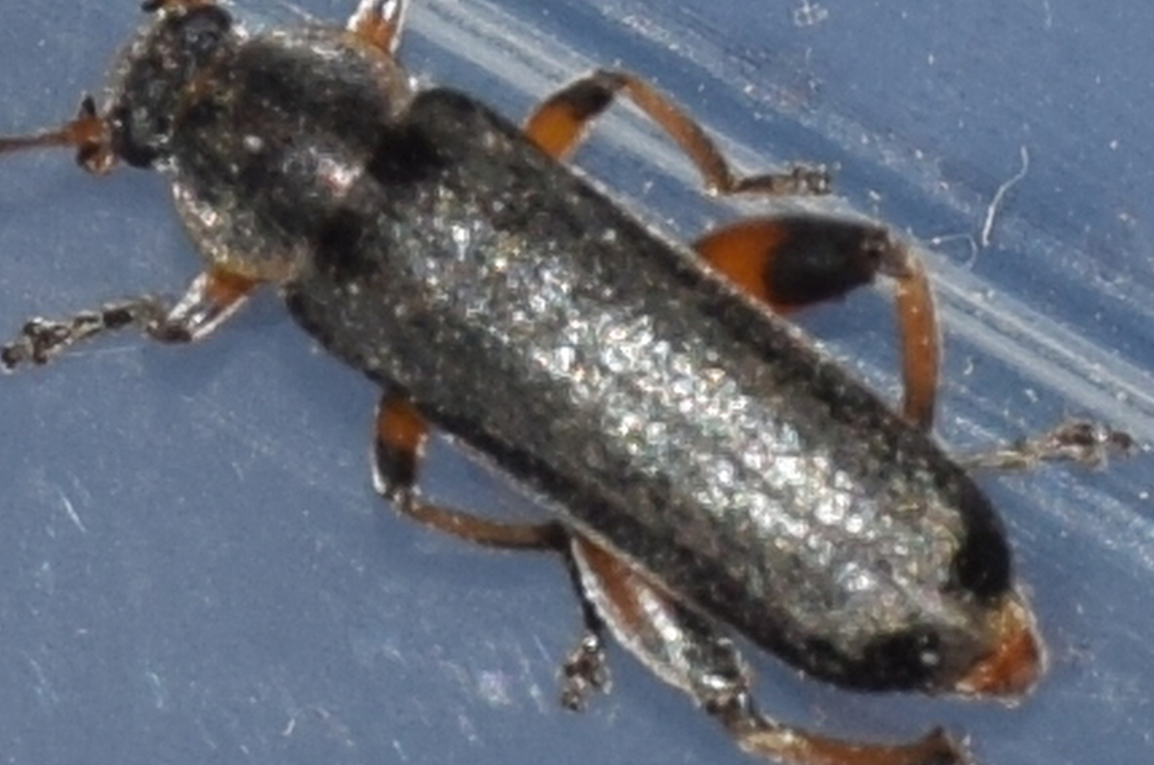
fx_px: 7168
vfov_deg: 6.1
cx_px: 580
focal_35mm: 224
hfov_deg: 9.2
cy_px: 317
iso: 100
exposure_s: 1/160
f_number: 13
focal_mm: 100
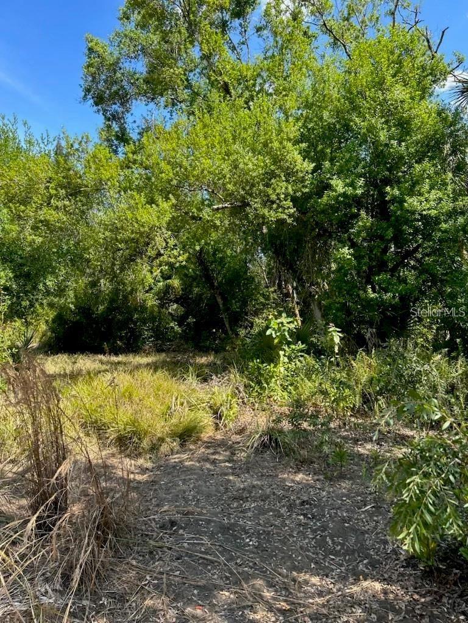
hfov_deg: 53.1
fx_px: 469
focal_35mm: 26
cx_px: 234
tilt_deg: -0.5
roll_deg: -1.2
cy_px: 312
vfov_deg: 67.3
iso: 50
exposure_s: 1/1029
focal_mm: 5.7
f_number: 1.5
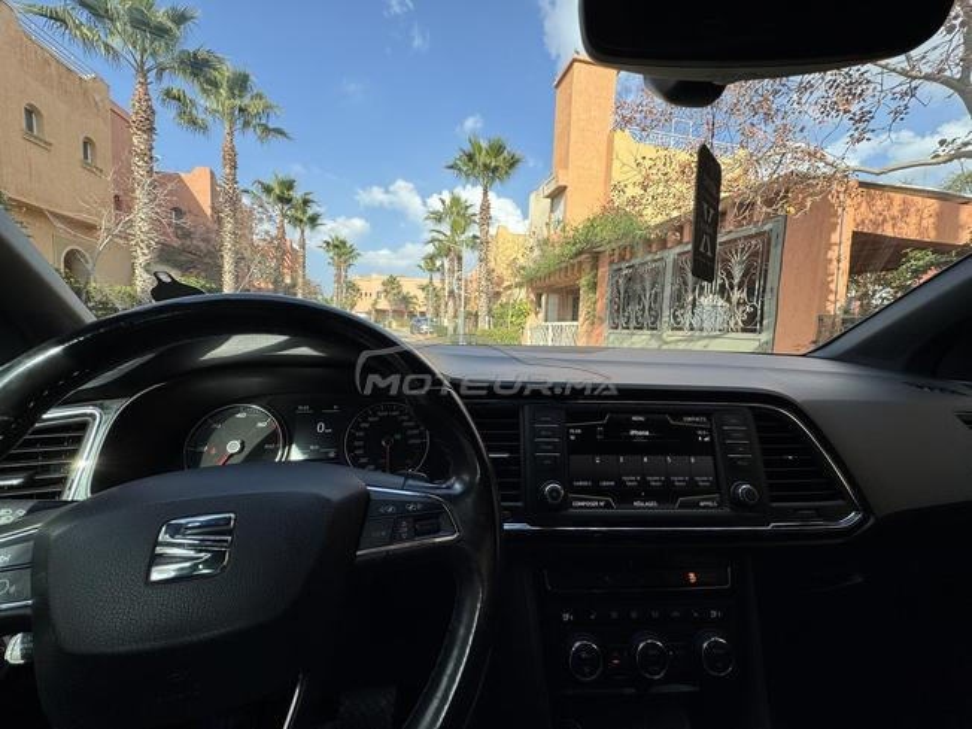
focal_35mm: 14
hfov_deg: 102.1
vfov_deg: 85.7
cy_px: 364
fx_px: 393
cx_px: 486
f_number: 2.2
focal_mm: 2.22
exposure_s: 1/518
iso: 40
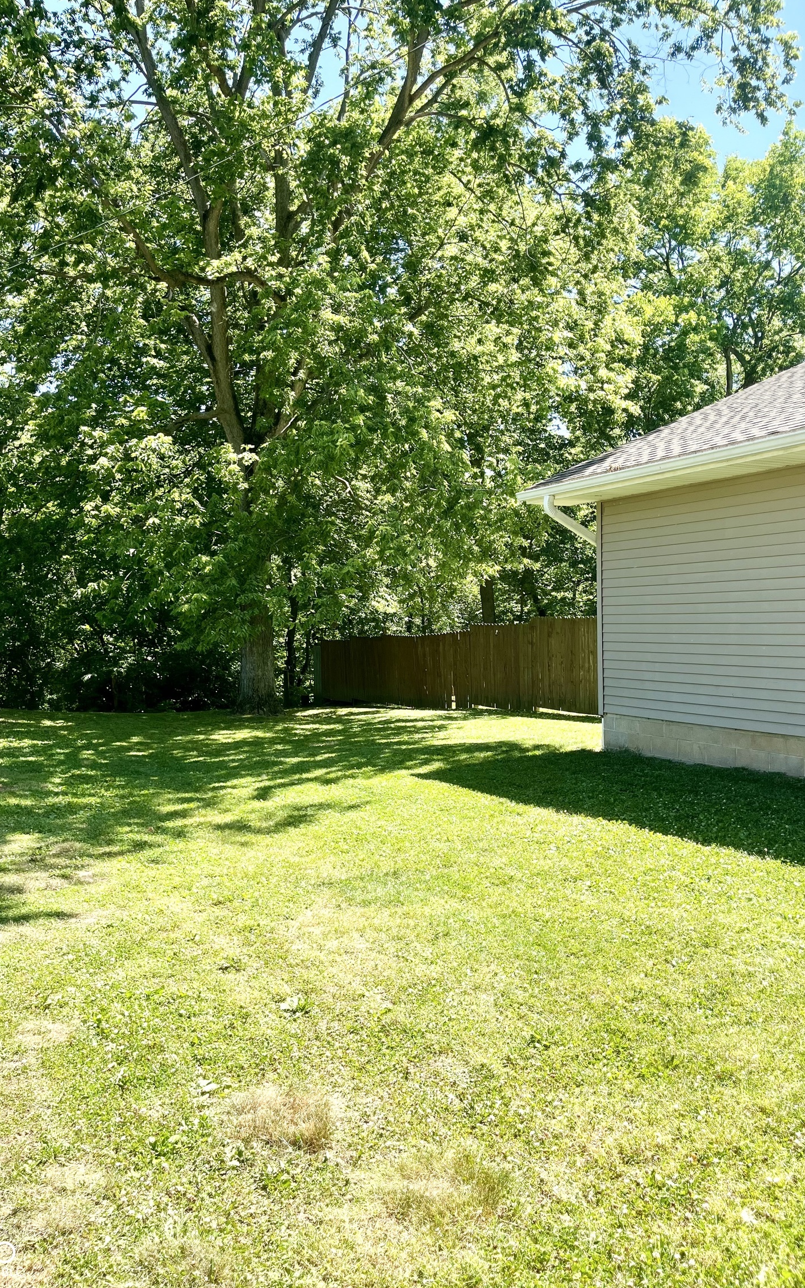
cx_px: 431
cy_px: 638
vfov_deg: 66.5
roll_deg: +0.4
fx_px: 983
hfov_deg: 44.5
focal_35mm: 28
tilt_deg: -2.0
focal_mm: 5.1
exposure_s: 1/1028
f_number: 1.6
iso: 50
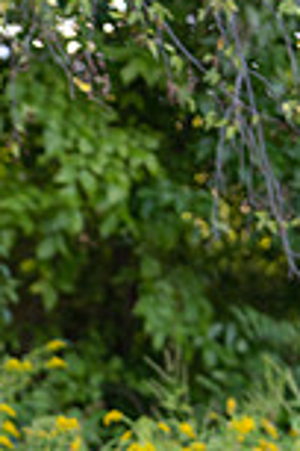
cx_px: -364
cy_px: 493
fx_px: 3362
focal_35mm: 269
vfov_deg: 7.6
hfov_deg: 5.0
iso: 250
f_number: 2.8
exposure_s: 1/320
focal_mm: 70
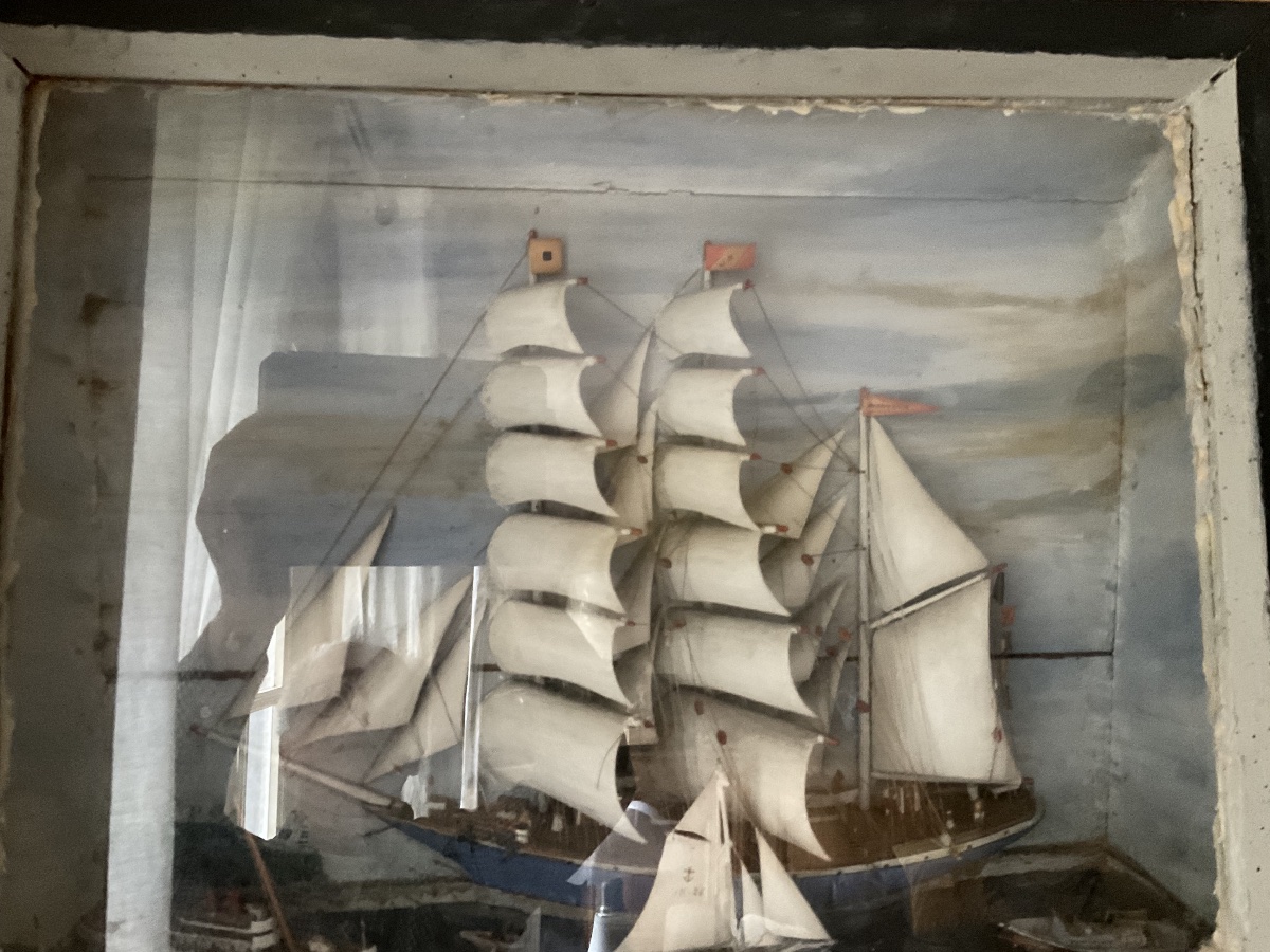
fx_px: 1064
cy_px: 476
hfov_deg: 61.7
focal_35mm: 29
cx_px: 635
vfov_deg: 48.2
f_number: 1.8
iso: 400
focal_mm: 3
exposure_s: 1/25
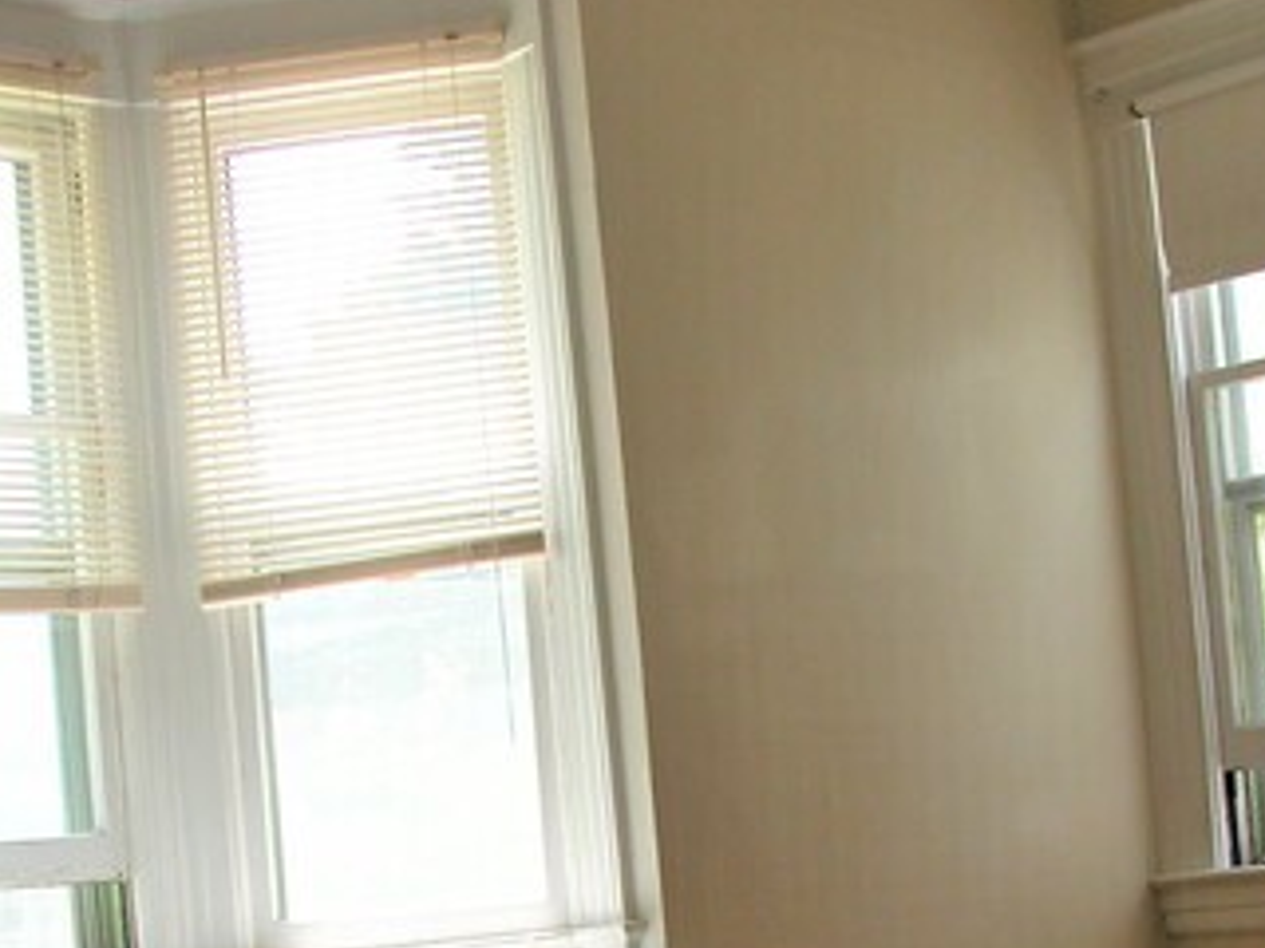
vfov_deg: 19.5
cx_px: 619
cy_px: 960
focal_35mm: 73
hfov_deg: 26.7
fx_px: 2668
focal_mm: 8.9
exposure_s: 1/53.1
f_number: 3.2
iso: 100
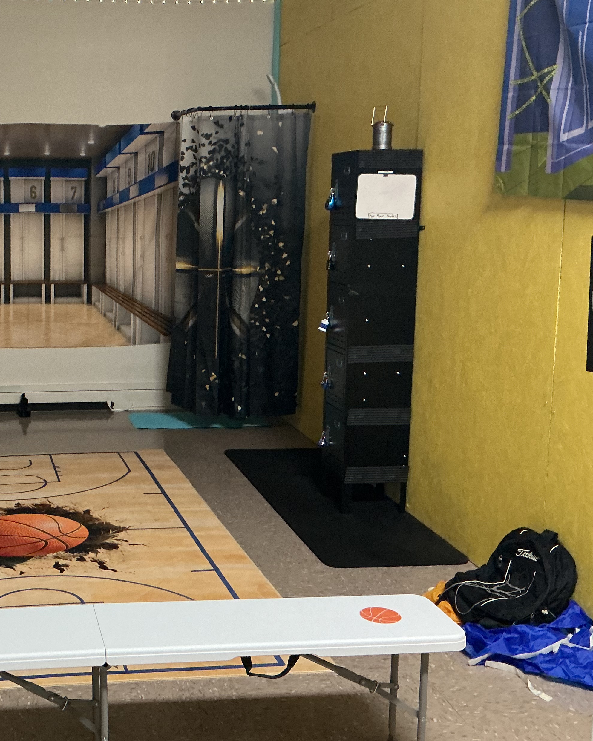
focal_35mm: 46
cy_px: 352
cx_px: 58
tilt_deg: -9.7
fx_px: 1009
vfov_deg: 40.3
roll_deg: +0.7
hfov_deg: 31.2
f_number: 1.8
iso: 250
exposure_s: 1/30
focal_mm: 3
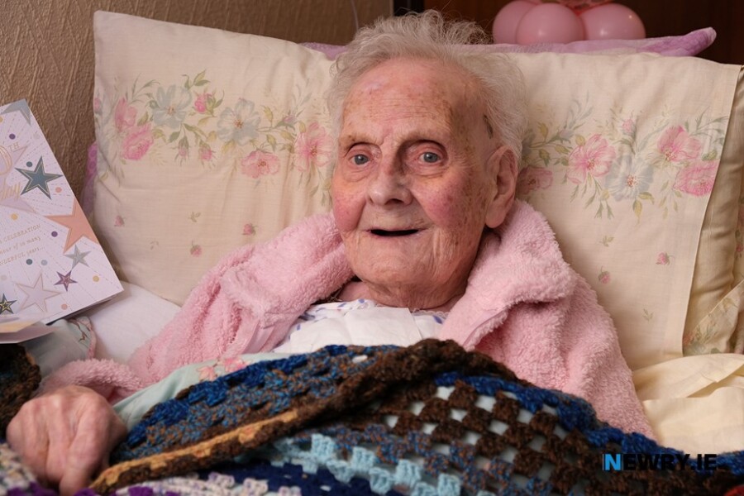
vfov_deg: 21.2
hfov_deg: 31.4
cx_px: 372
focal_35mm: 64
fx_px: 1323
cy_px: 248
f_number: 5.6
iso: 400
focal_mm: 42.5
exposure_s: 1/125
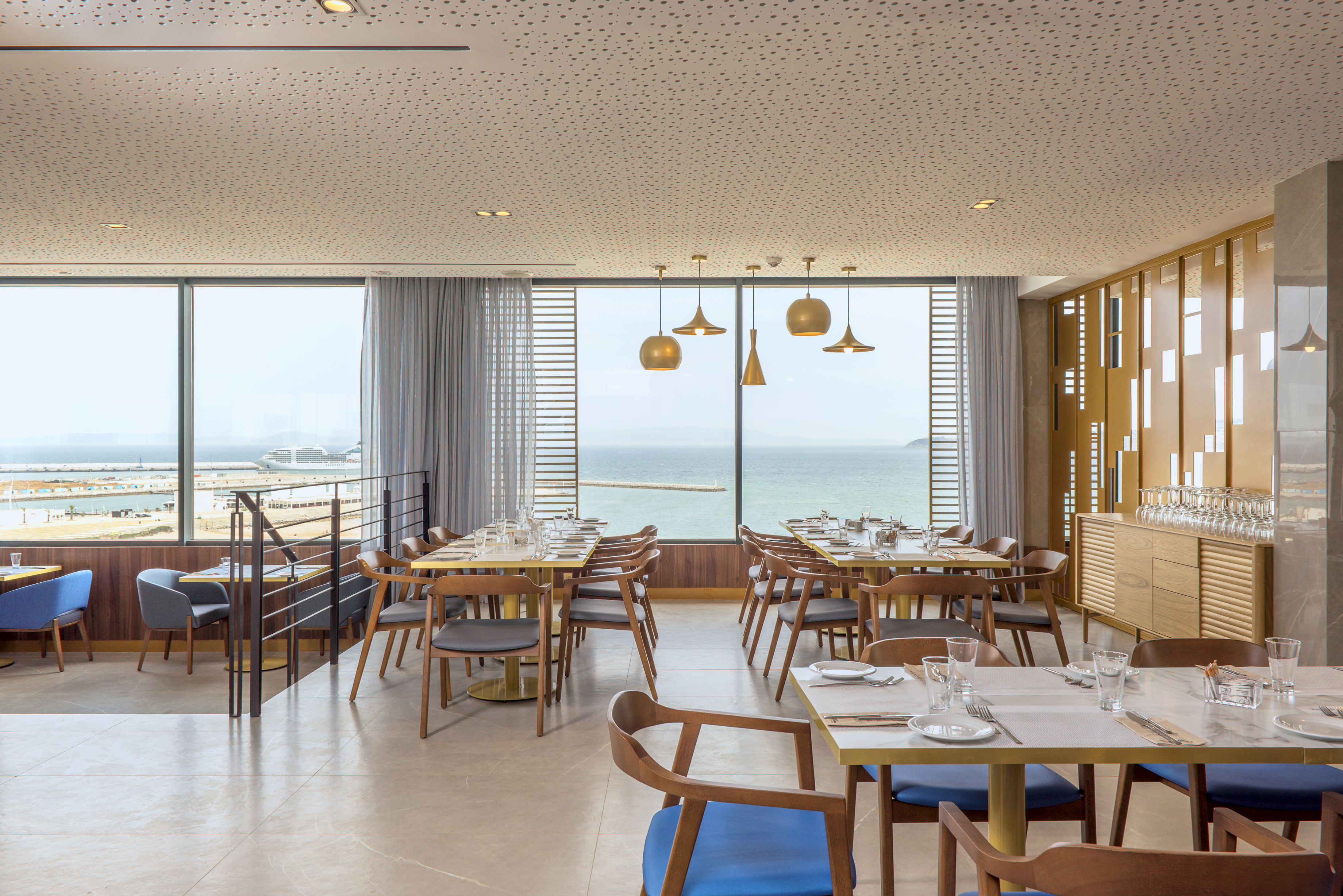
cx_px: 672
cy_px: 448
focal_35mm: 26
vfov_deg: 49.6
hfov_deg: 69.4
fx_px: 970
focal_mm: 26
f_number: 13
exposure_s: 1/50
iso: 64
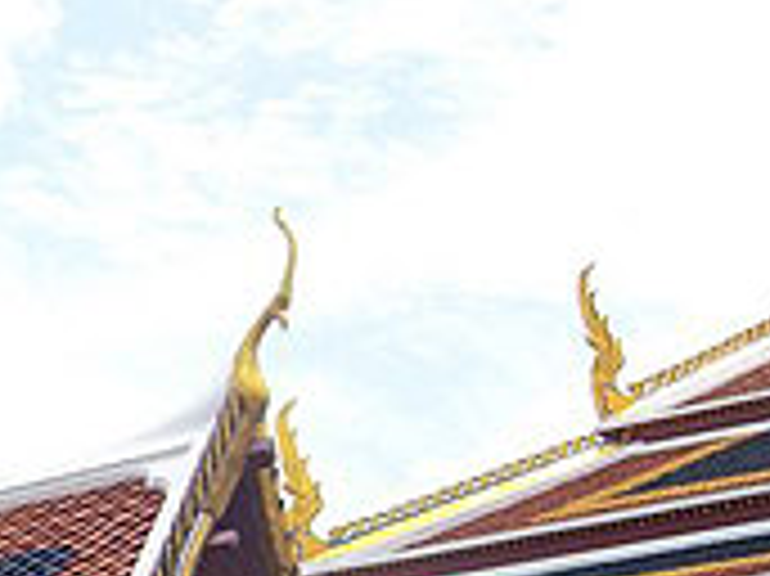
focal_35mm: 95
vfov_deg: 15.3
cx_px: 68
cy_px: 536
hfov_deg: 20.2
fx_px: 2112
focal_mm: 6
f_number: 4.5
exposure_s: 1/400
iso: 80
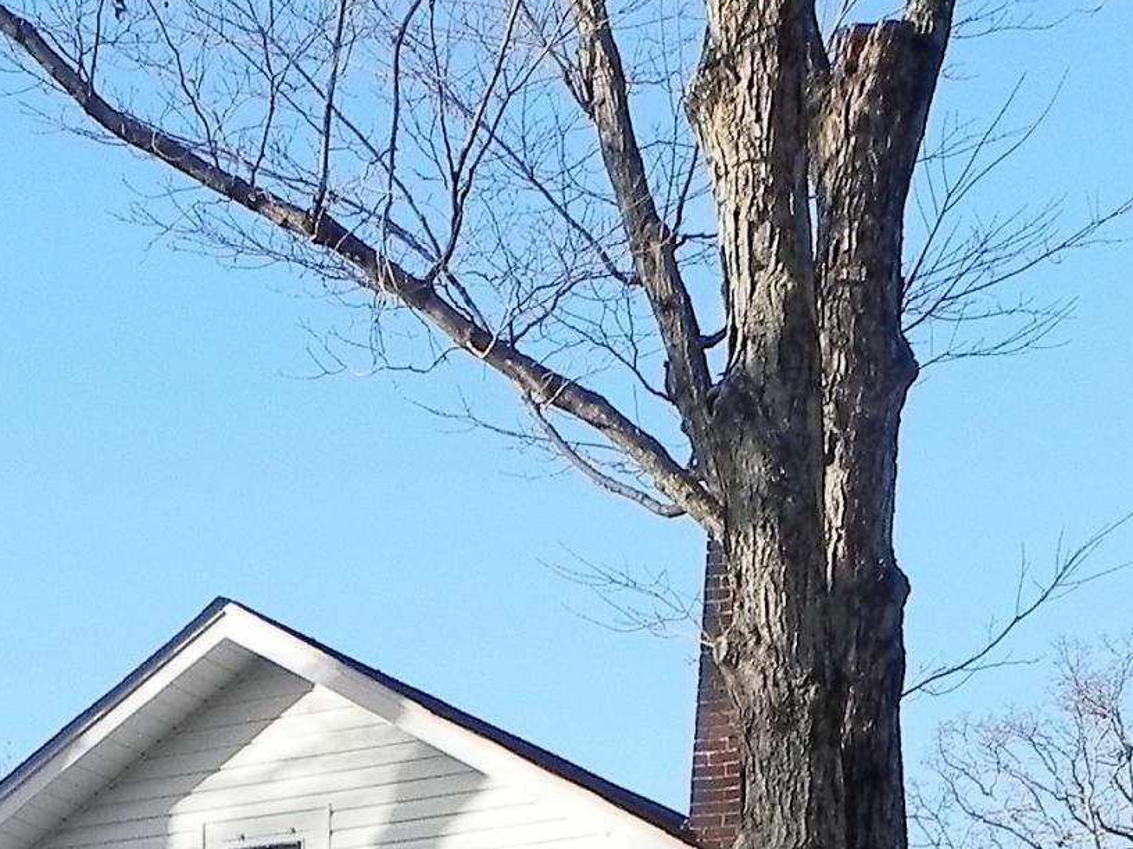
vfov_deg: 10.3
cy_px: 1477
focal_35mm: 136
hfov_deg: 14.4
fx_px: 4451
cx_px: 276
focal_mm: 6.6
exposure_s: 1/615
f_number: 4
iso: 160
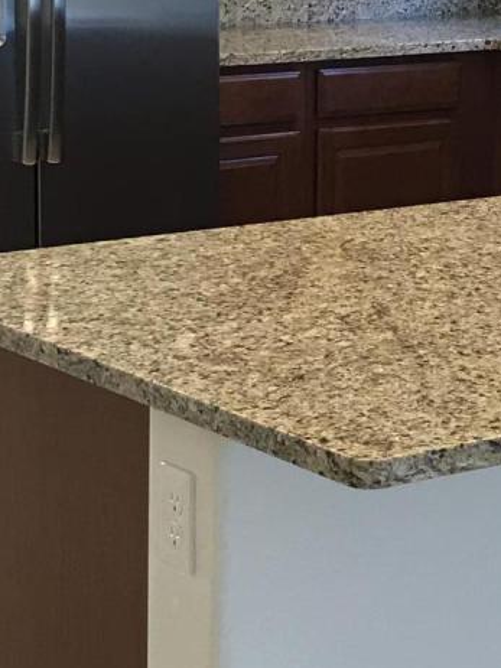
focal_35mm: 121
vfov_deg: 16.2
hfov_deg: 12.2
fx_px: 2336
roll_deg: +0.0
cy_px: 169
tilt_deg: -9.2
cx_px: 401
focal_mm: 3.99
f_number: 1.8
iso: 40
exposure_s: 1/24
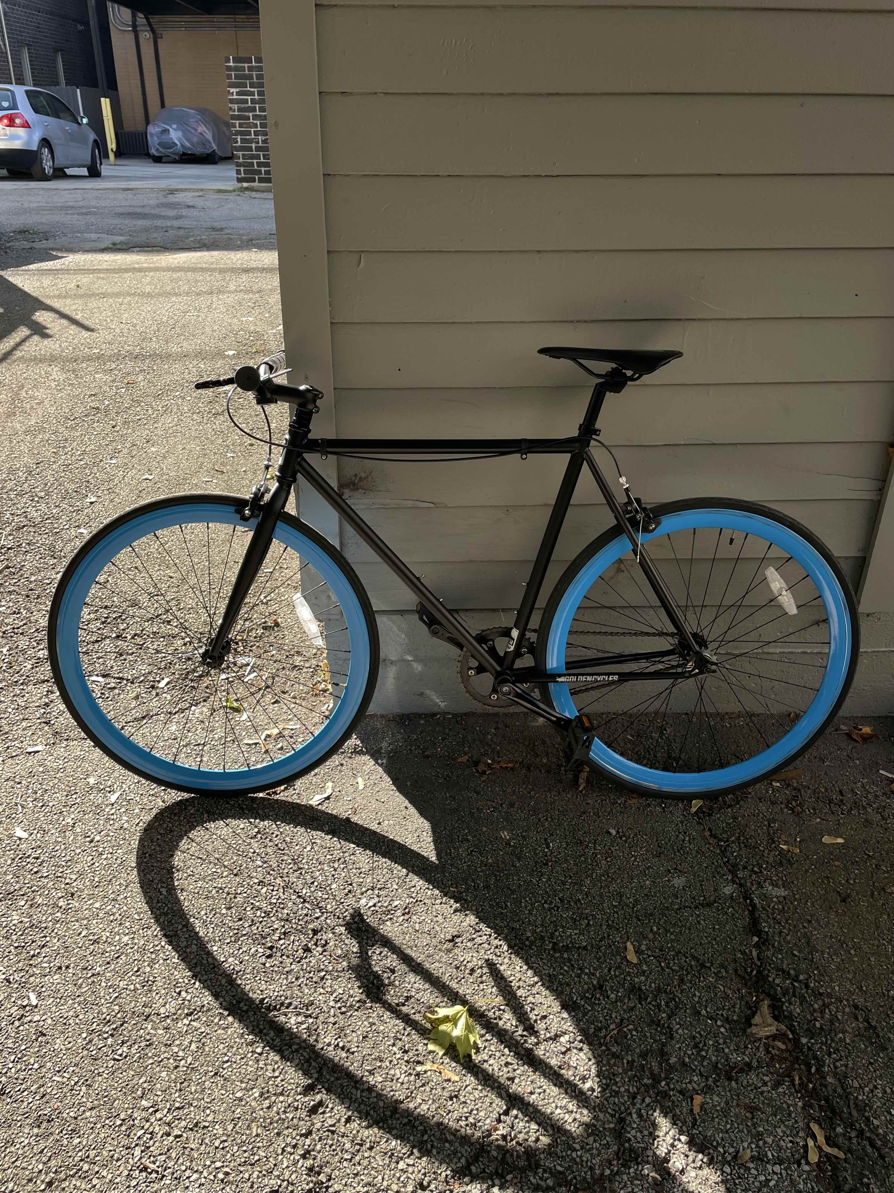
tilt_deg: -27.7
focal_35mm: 26
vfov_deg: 67.3
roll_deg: -0.9
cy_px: 596
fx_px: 895
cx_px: 447
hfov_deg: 53.1
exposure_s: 1/276
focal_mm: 4.2
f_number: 1.6
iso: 40
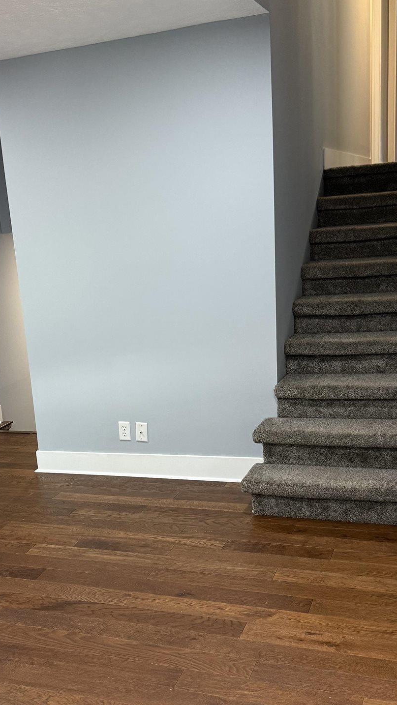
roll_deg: +5.2
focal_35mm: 42
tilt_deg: -16.4
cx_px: 119
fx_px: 786
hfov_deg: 28.1
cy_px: 437
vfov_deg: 47.9
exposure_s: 1/60
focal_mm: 6.76
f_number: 1.78
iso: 250
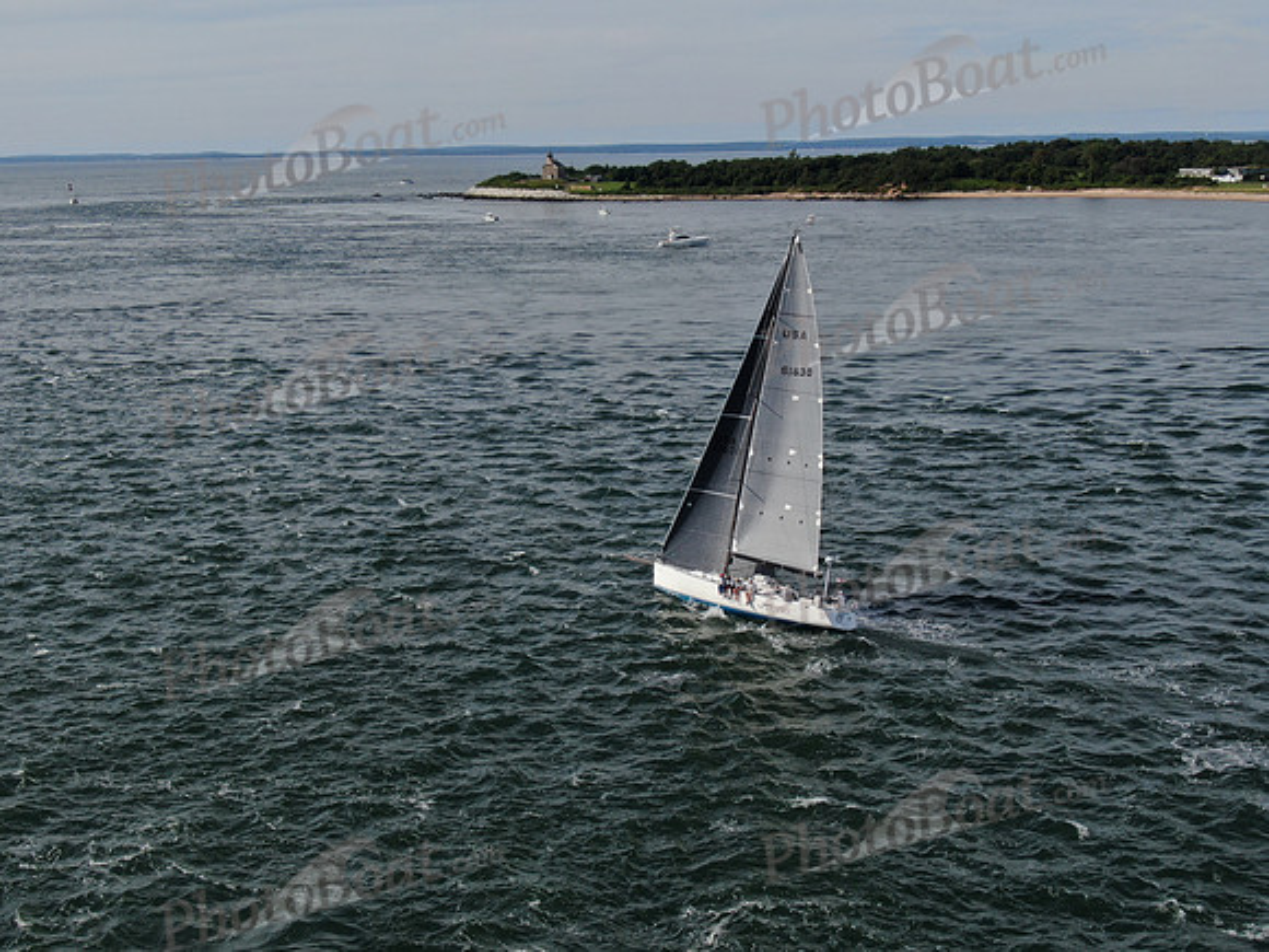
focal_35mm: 48
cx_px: 634
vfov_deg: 30.3
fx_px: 1760
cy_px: 476
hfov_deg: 39.7
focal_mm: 8.6
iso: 100
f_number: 3.8
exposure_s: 1/1250
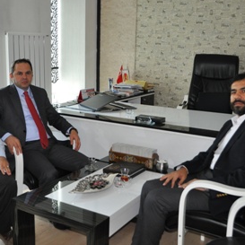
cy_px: 125
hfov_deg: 36.7
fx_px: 368
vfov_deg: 36.8
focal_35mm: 46
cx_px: 100
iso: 800
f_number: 3.8
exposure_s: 1/60
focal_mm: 22
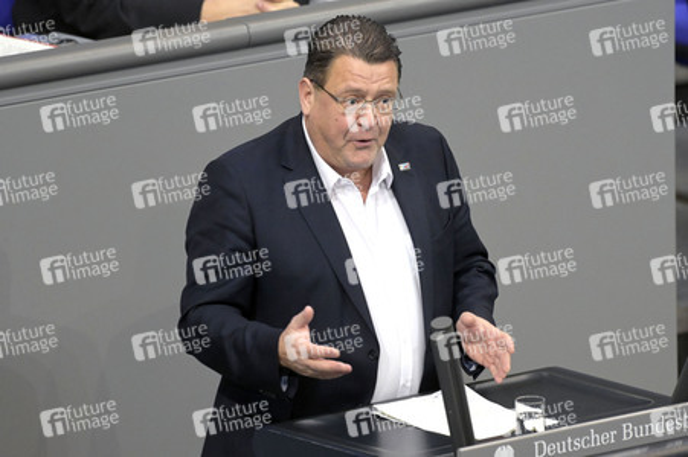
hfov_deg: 5.2
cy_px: 228
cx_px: 344
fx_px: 7639
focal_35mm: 400
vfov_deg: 3.4
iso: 12800
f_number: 5.6
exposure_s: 1/320
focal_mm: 400
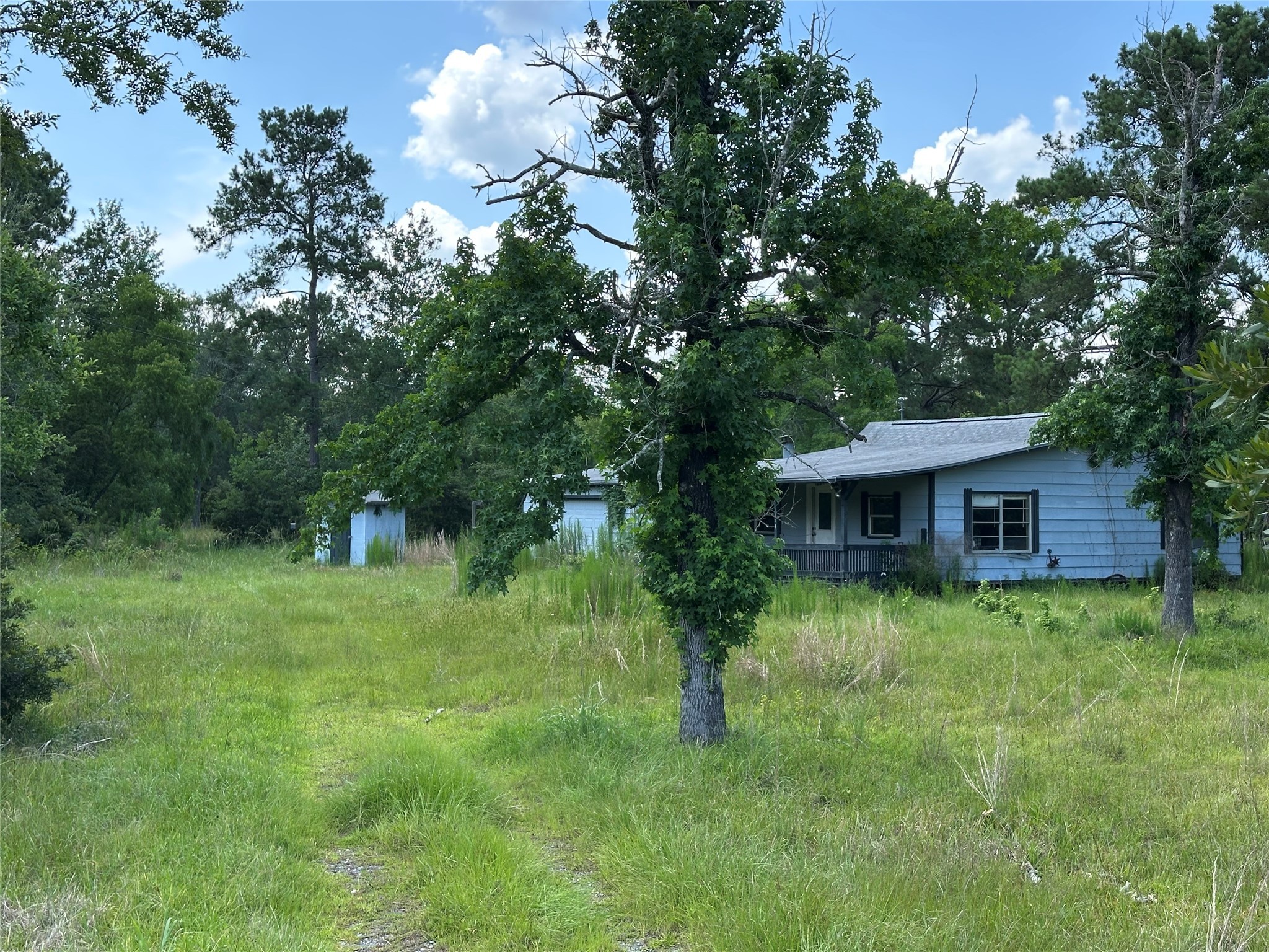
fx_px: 1760
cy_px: 476
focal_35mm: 48
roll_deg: +0.8
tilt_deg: +0.6
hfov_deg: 39.7
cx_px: 634
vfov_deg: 30.3
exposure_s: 1/836
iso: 64
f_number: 1.78
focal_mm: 6.86
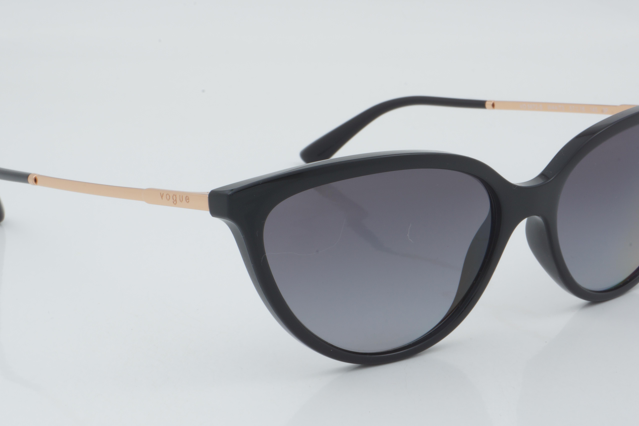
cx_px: 341
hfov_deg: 23.1
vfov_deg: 15.5
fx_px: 1562
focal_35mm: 88
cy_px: 232
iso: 100
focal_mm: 50
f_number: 32
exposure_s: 1/3
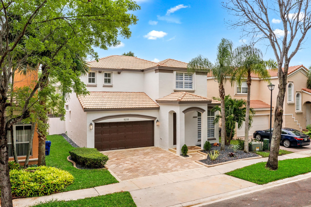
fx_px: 242
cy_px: 104
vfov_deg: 46.4
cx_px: 156
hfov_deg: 65.5
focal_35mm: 28
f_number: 5
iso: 400
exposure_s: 1/400
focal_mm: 10.26
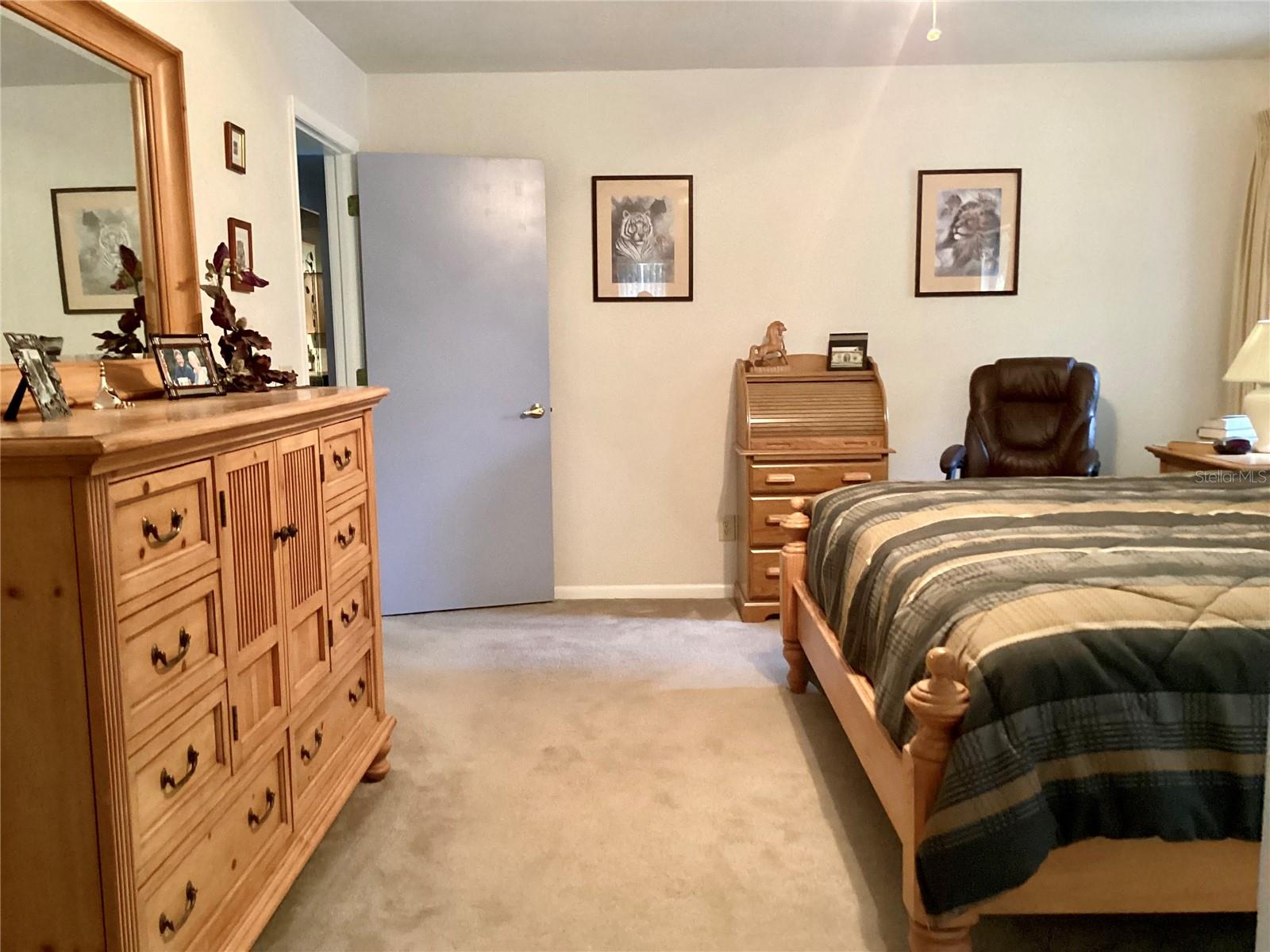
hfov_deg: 58.4
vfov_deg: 45.4
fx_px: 1137
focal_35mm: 31
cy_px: 476
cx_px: 635
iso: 400
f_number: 2.4
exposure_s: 1/40
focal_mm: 3.3
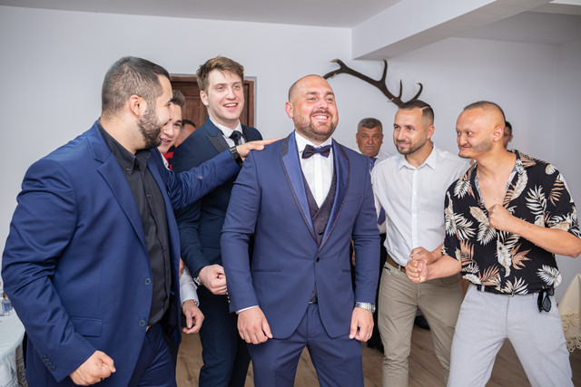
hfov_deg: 54.4
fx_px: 565
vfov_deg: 37.9
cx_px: 290
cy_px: 194
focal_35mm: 35
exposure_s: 1/125
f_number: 2.2
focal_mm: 23
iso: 400
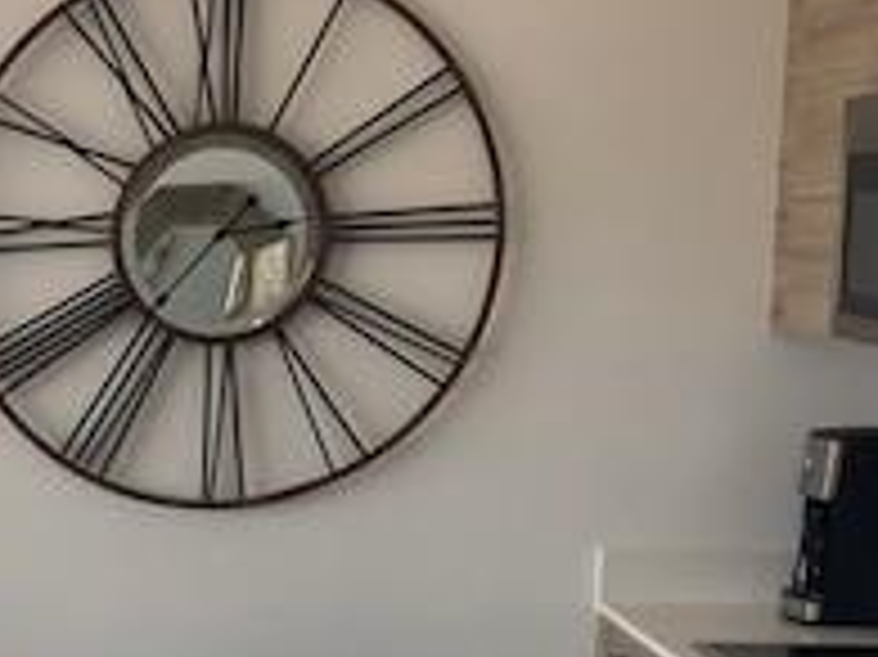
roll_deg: -1.0
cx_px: -113
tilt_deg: -11.0
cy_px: 675
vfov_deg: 15.7
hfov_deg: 20.3
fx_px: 2332
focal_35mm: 92
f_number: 1.8
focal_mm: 3.99
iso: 50
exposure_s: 1/120
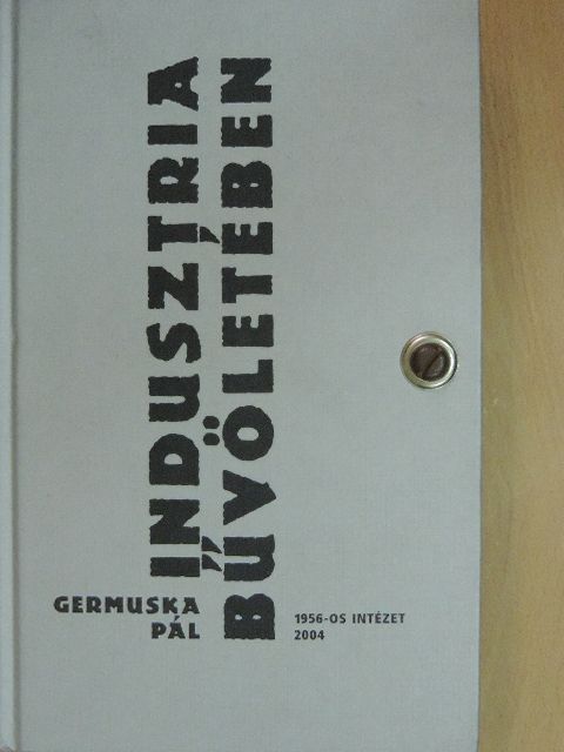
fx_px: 1195
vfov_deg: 34.9
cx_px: 282
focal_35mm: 55
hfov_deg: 26.6
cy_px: 376
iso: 1600
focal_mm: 9.8
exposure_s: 1/100
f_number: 3.7
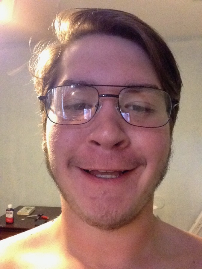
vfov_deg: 52.6
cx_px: 101
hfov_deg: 40.7
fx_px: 272
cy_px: 134
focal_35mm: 35
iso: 640
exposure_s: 1/15
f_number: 2.4
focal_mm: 2.18
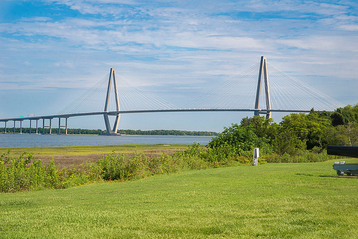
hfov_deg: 28.8
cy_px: 120
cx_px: 179
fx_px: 696
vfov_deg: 19.5
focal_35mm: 70
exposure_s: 1/2000
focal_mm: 70
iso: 1000
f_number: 10
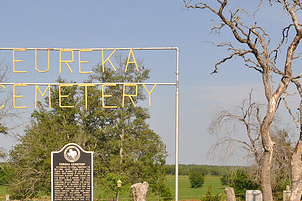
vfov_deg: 18.6
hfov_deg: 27.8
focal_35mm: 72
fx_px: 603
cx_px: 89
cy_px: 182
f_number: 13
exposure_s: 1/160
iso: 200
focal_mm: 25
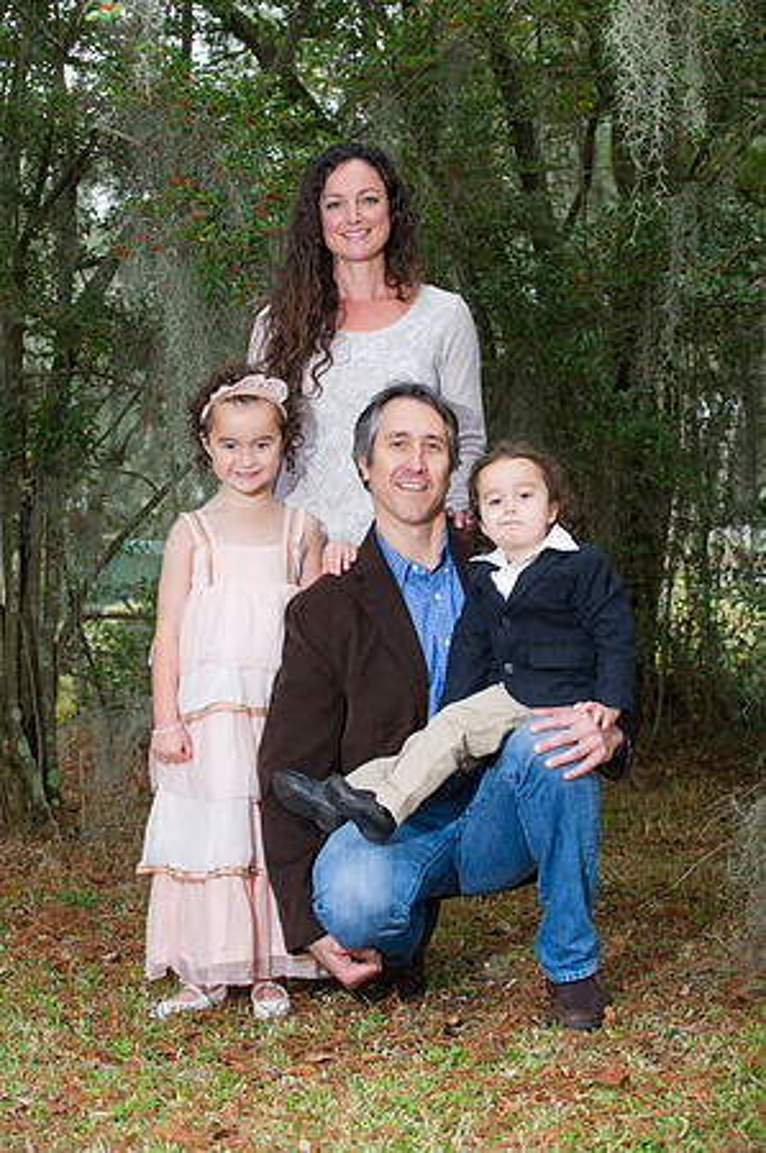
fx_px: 2559
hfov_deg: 17.0
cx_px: 383
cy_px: 576
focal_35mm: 80
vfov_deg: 25.4
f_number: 4.5
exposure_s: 1/200
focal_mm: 80
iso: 640
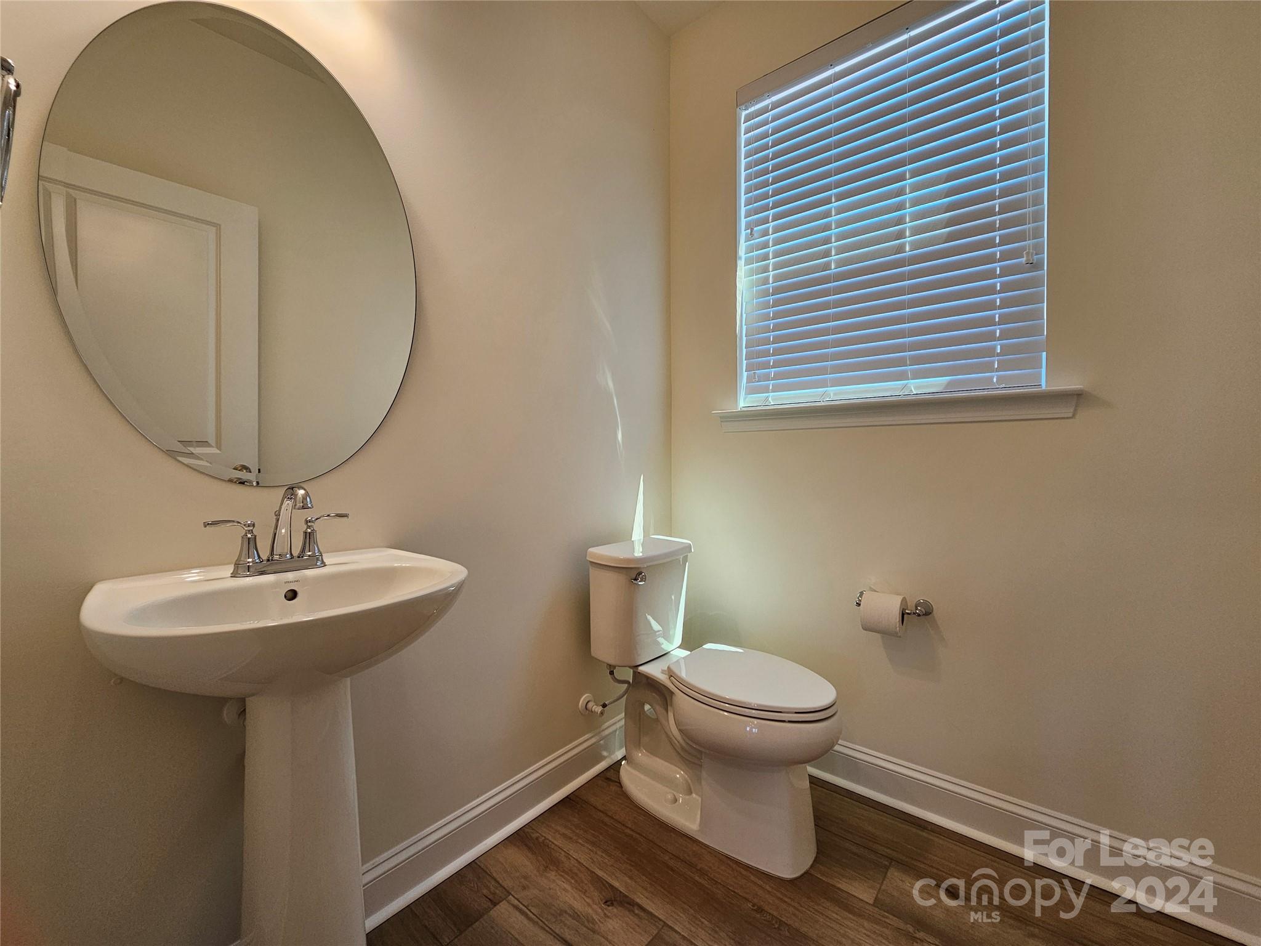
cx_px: 630
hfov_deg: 106.2
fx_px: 474
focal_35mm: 13
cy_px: 473
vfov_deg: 89.9
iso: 64
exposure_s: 1/60
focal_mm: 2.2
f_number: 2.2
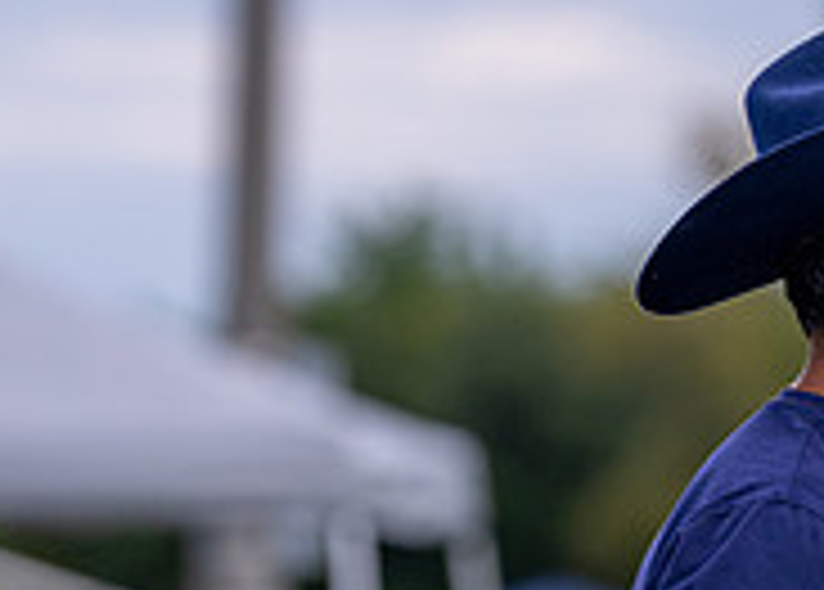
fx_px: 13185
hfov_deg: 3.6
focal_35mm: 563
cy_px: 655
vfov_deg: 2.6
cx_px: 901
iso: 500
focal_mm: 142
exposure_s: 1/3200
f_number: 2.8
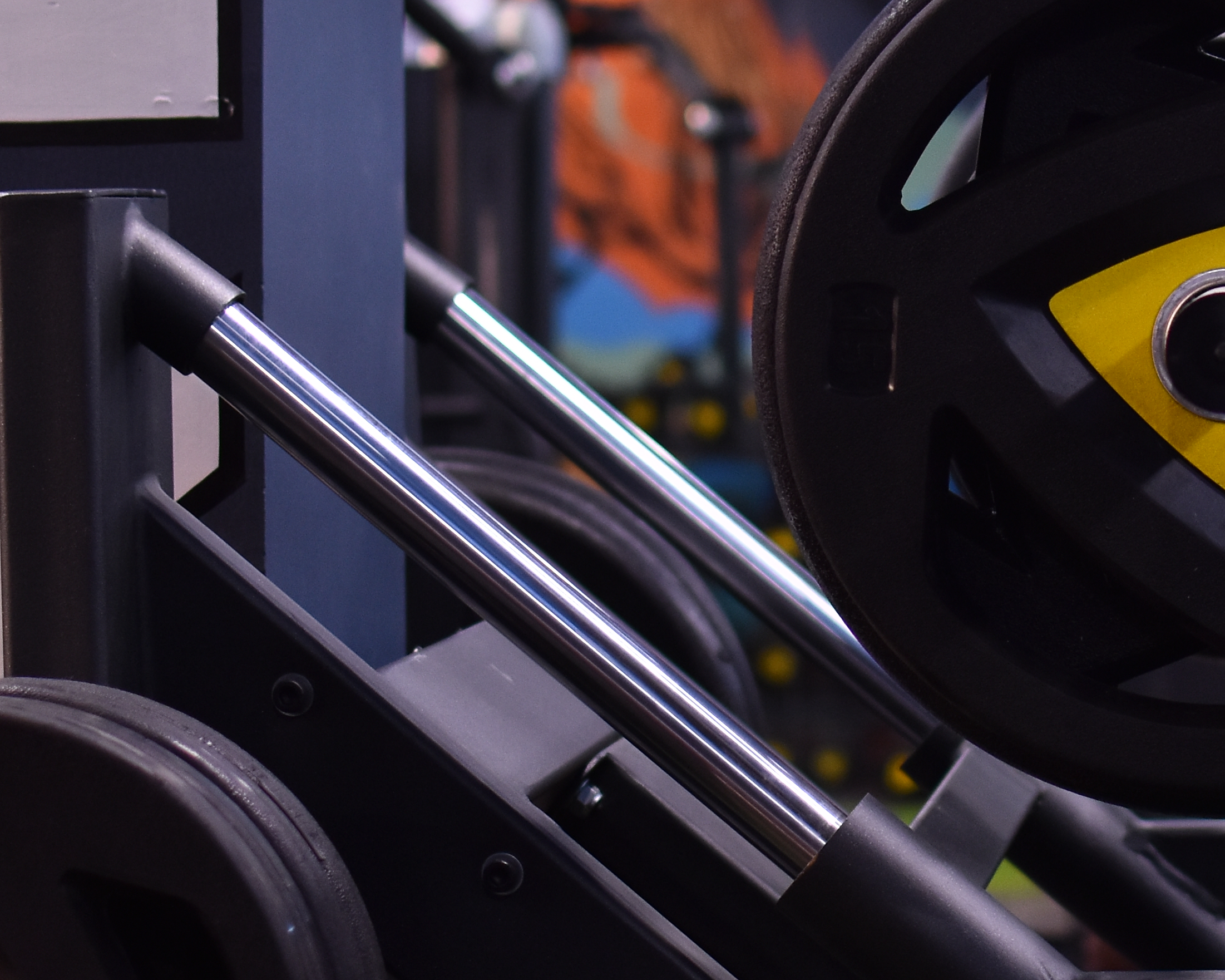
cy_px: 673
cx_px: 1022
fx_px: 4868
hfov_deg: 14.2
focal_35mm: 134
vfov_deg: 11.5
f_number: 1.8
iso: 400
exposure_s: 1/100
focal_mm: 35
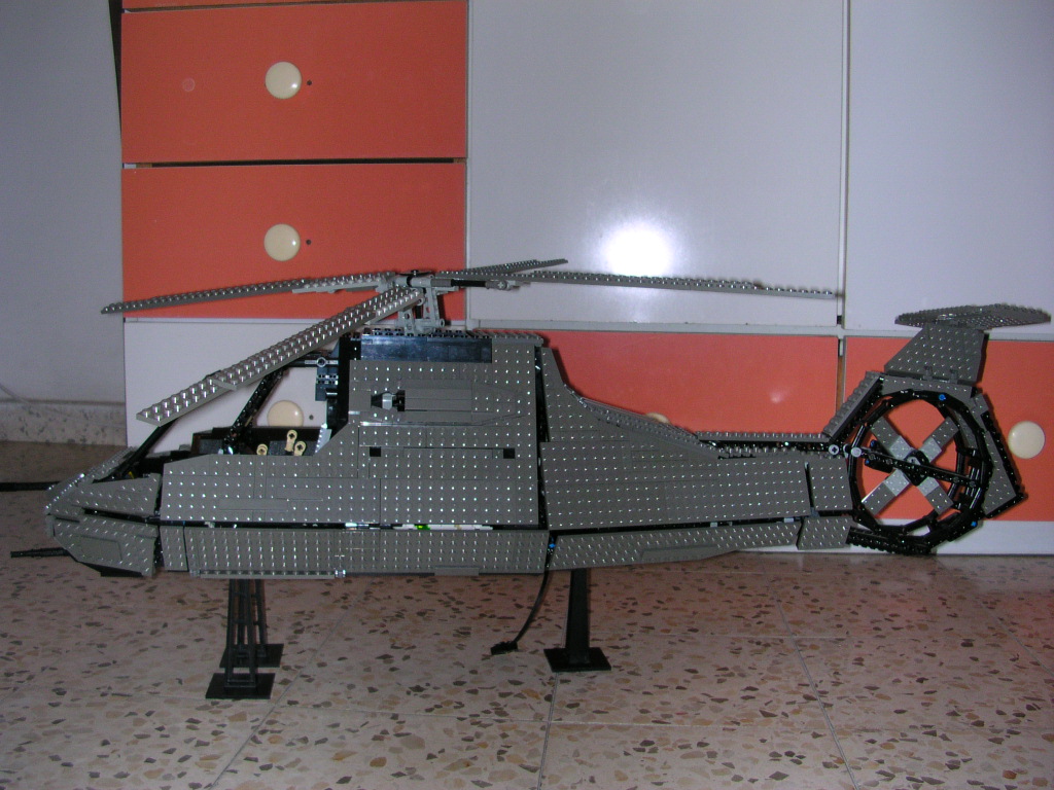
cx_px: 527
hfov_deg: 50.1
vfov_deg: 38.7
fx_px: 1127
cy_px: 395
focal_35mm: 37
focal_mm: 5.6
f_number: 2.7
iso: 100
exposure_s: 1/60
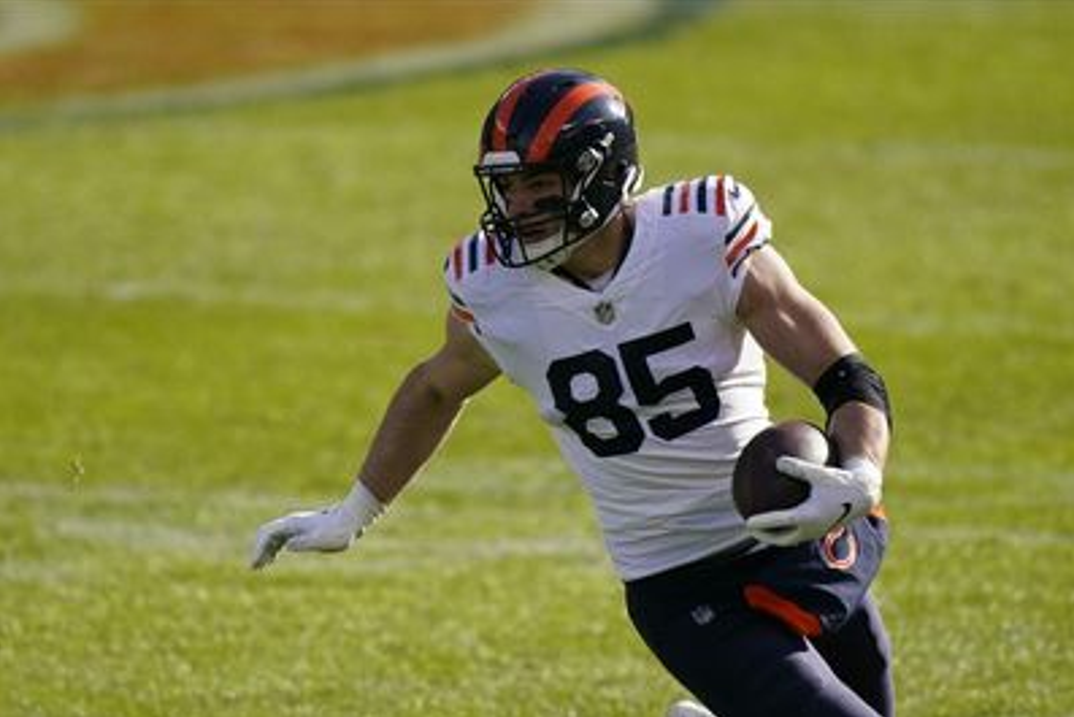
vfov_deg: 2.4
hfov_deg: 3.7
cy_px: 358
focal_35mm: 564
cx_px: 538
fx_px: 16831
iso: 640
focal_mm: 560
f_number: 4
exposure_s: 1/3200
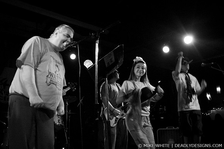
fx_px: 187
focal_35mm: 30
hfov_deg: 62.0
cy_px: 74
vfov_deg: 43.6
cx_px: 112
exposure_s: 1/40
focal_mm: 20
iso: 800
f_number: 2.8
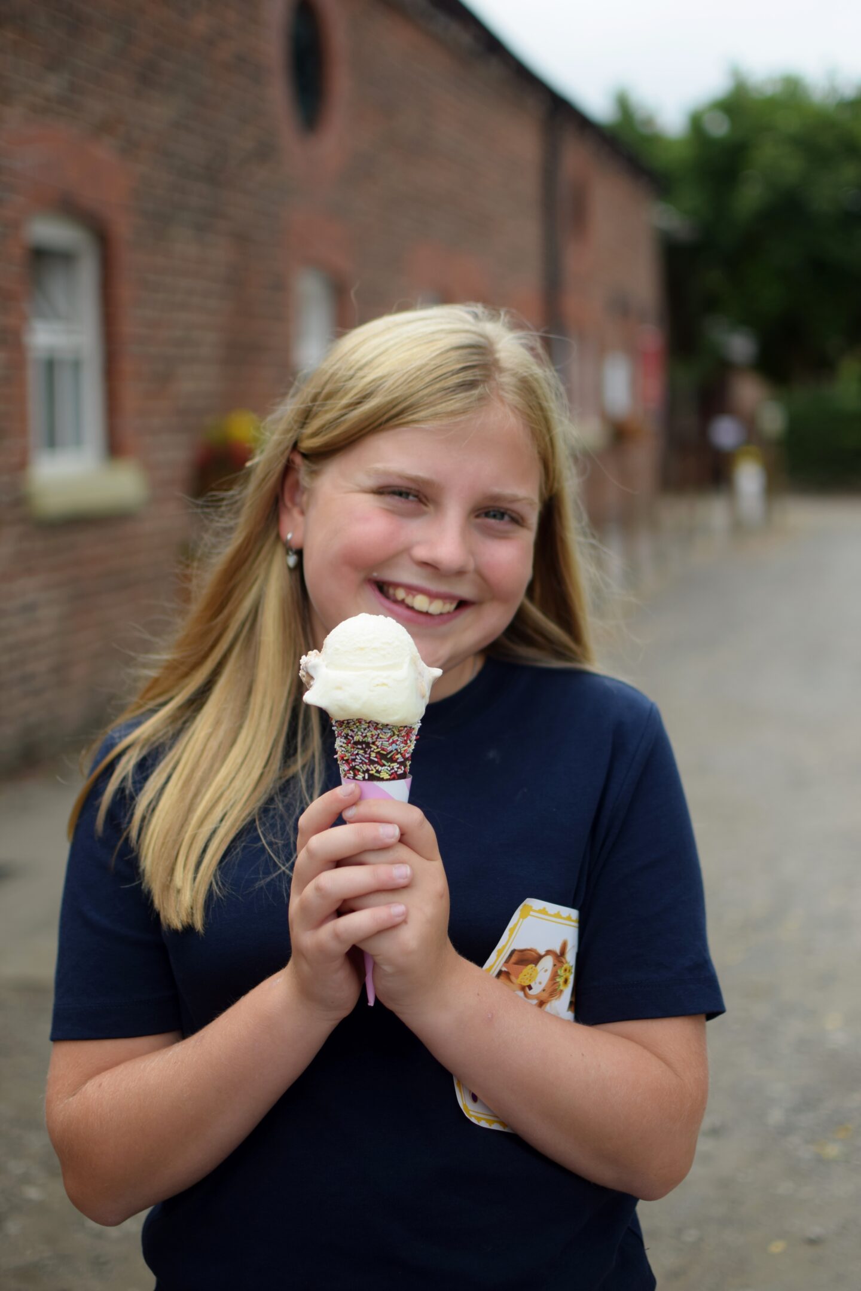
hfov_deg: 25.8
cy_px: 646
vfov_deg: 37.9
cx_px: 430
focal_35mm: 52
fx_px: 1883
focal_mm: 35
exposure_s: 1/2000
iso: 100
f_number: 1.8
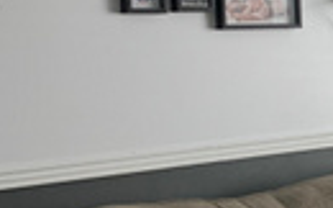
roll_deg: +0.2
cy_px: 177
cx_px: 771
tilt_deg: -7.8
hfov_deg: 12.5
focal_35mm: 136
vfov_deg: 9.6
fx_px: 1233
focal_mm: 4.25
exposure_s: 1/216
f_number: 1.8
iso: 25
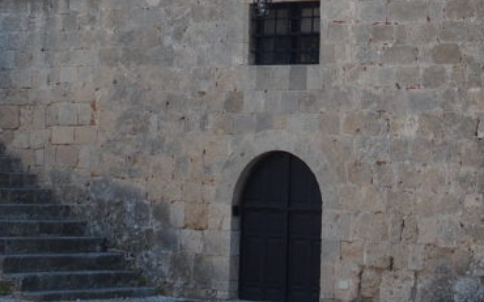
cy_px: 5
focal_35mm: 135
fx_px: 1780
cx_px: 320
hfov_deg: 15.5
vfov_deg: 9.6
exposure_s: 1/200
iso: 100
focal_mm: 9.8
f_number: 3.5
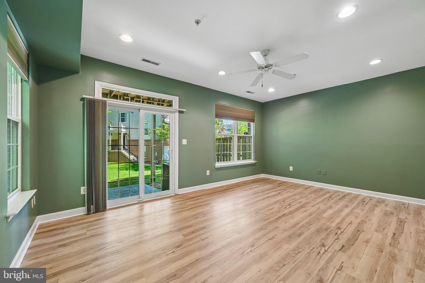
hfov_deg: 104.3
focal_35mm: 14
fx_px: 165
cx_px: 212
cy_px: 142
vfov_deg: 81.2
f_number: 8
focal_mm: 14
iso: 320
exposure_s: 1/15
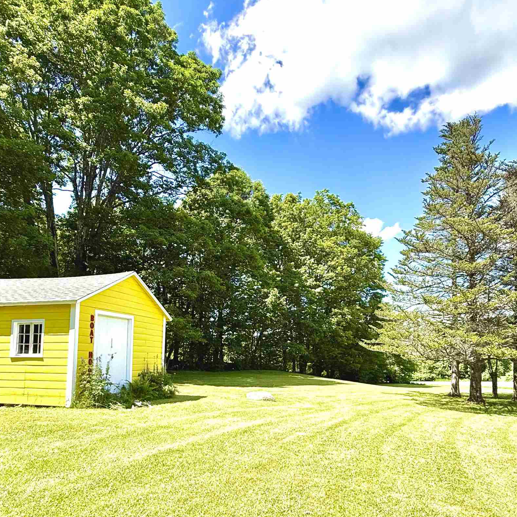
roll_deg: -0.9
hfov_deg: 65.0
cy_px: 338
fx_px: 406
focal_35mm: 24
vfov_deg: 63.6
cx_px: 273
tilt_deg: +3.4
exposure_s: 1/876
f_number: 2.2
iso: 50
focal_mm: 2.22
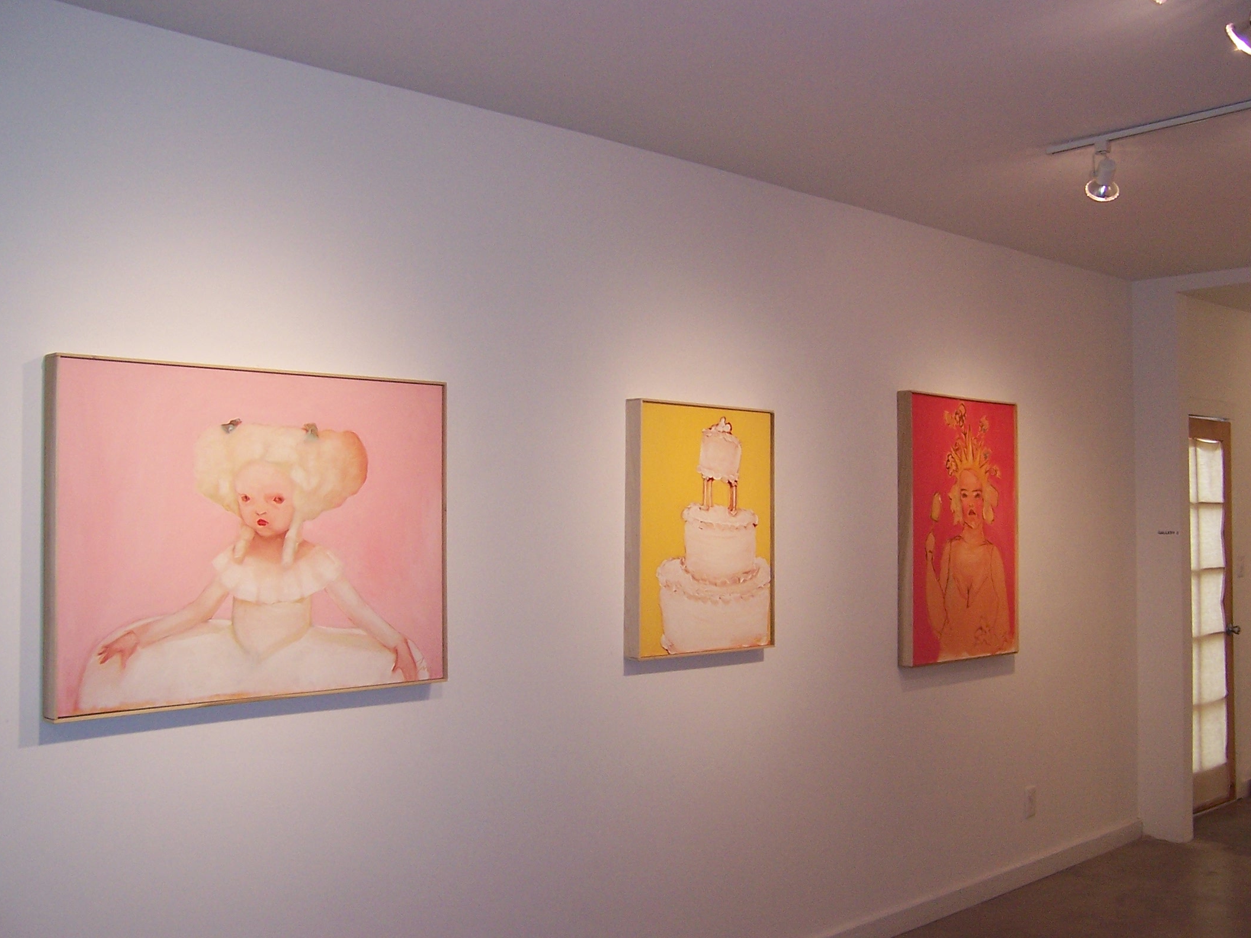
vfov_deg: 39.7
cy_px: 474
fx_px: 1301
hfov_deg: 51.3
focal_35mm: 36
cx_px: 571
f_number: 2.8
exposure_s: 1/90
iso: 140
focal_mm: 5.5
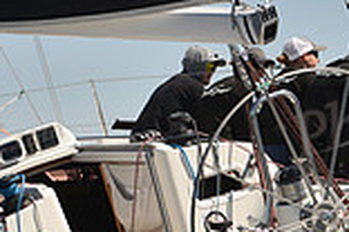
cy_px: 246
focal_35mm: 261
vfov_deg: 5.3
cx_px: 181
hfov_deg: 7.9
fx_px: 2530
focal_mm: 70
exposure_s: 1/1600
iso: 250
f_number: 4
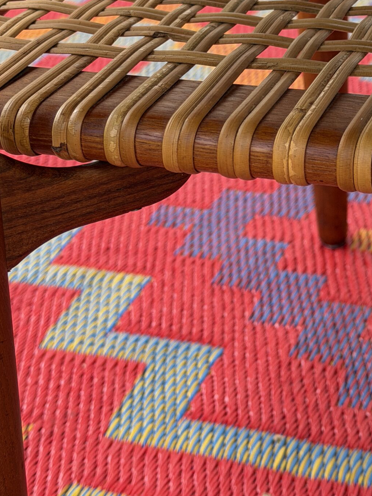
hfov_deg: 16.4
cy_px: 144
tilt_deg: -18.9
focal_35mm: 90
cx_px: 218
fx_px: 1289
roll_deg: +0.0
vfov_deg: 21.6
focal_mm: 6.76
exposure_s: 1/499
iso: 64
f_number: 1.78
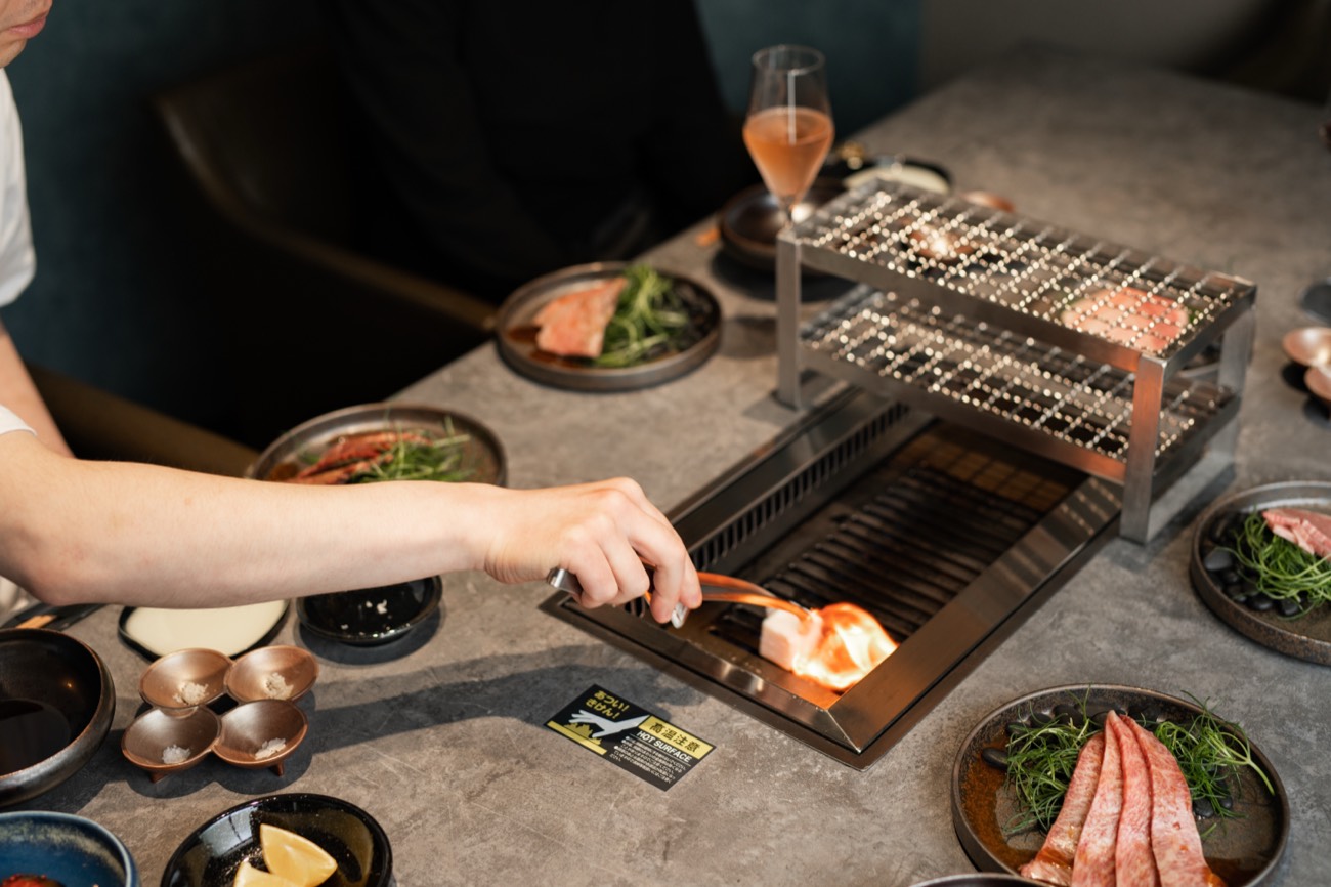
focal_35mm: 50
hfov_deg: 39.6
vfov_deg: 27.0
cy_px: 444
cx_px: 666
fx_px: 1848
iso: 200
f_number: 2.5
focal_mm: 50
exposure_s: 1/125
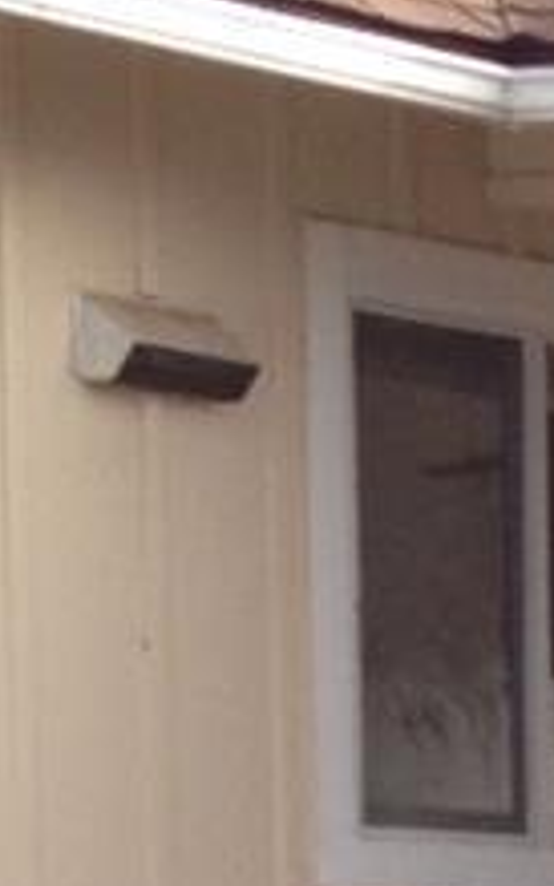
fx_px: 6132
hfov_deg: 4.9
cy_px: 1663
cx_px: 1702
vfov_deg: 7.9
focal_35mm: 254
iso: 50
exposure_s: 1/673
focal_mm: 4.28
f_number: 2.4
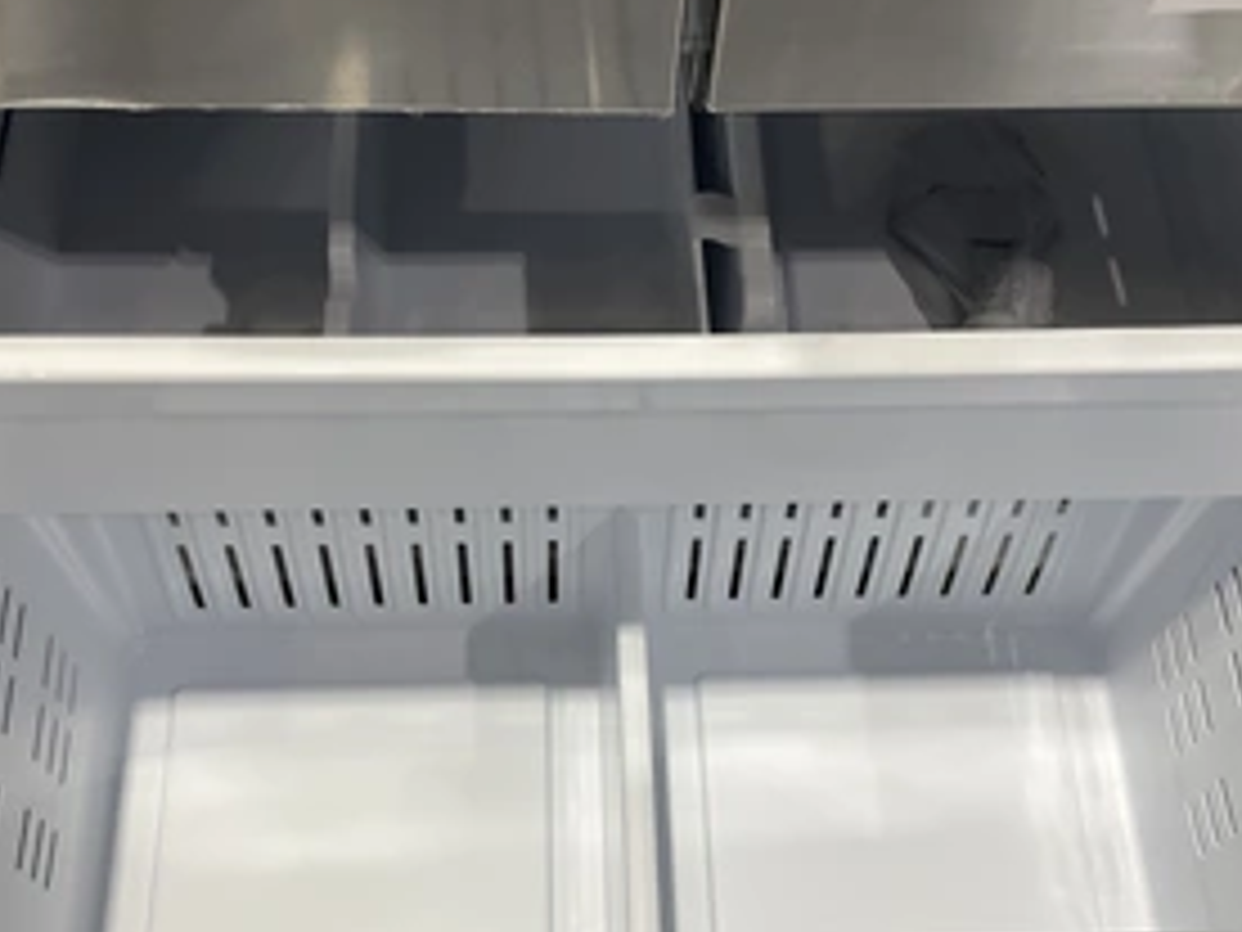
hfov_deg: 44.8
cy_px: 531
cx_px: 639
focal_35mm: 42
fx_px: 1507
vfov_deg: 34.3
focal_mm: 3
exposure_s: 1/122
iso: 64
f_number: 1.8
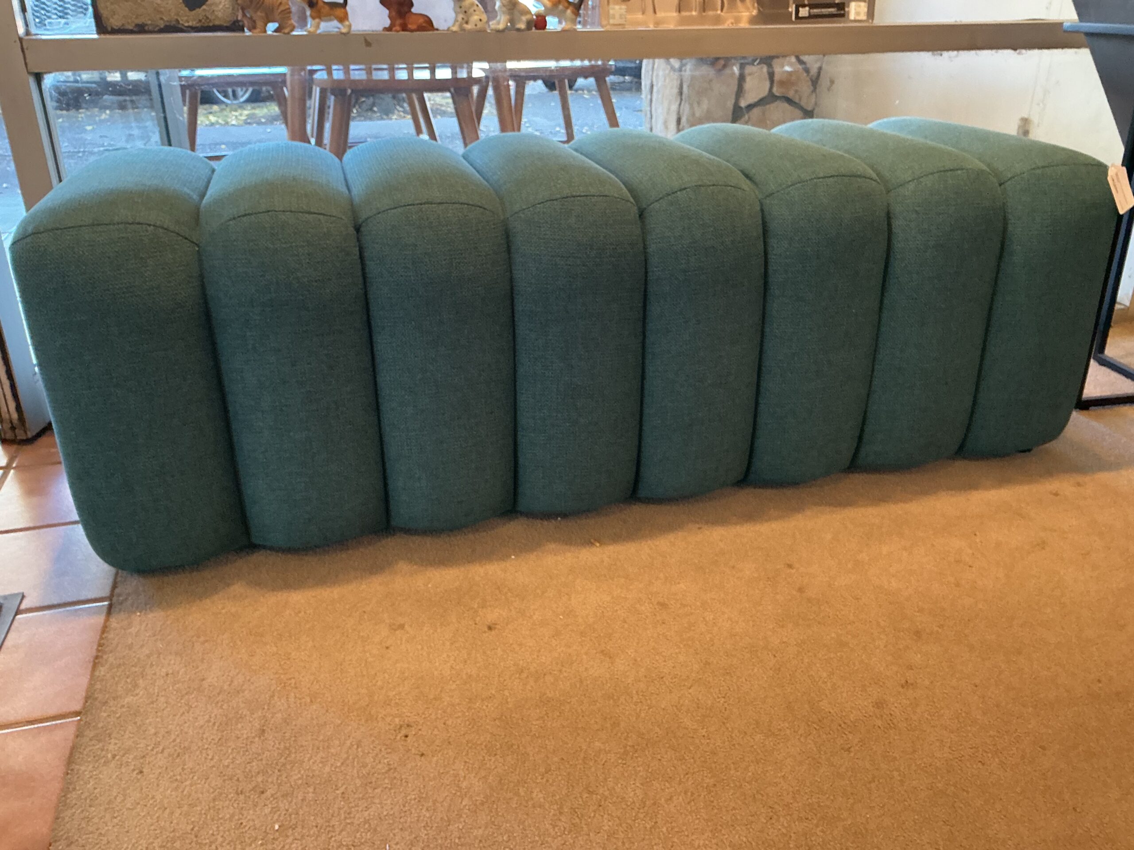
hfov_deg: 61.7
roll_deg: -0.4
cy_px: 425
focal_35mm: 29
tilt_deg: -25.6
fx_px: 950
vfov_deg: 48.2
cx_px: 567
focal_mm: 3
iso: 200
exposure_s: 1/60
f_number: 1.8
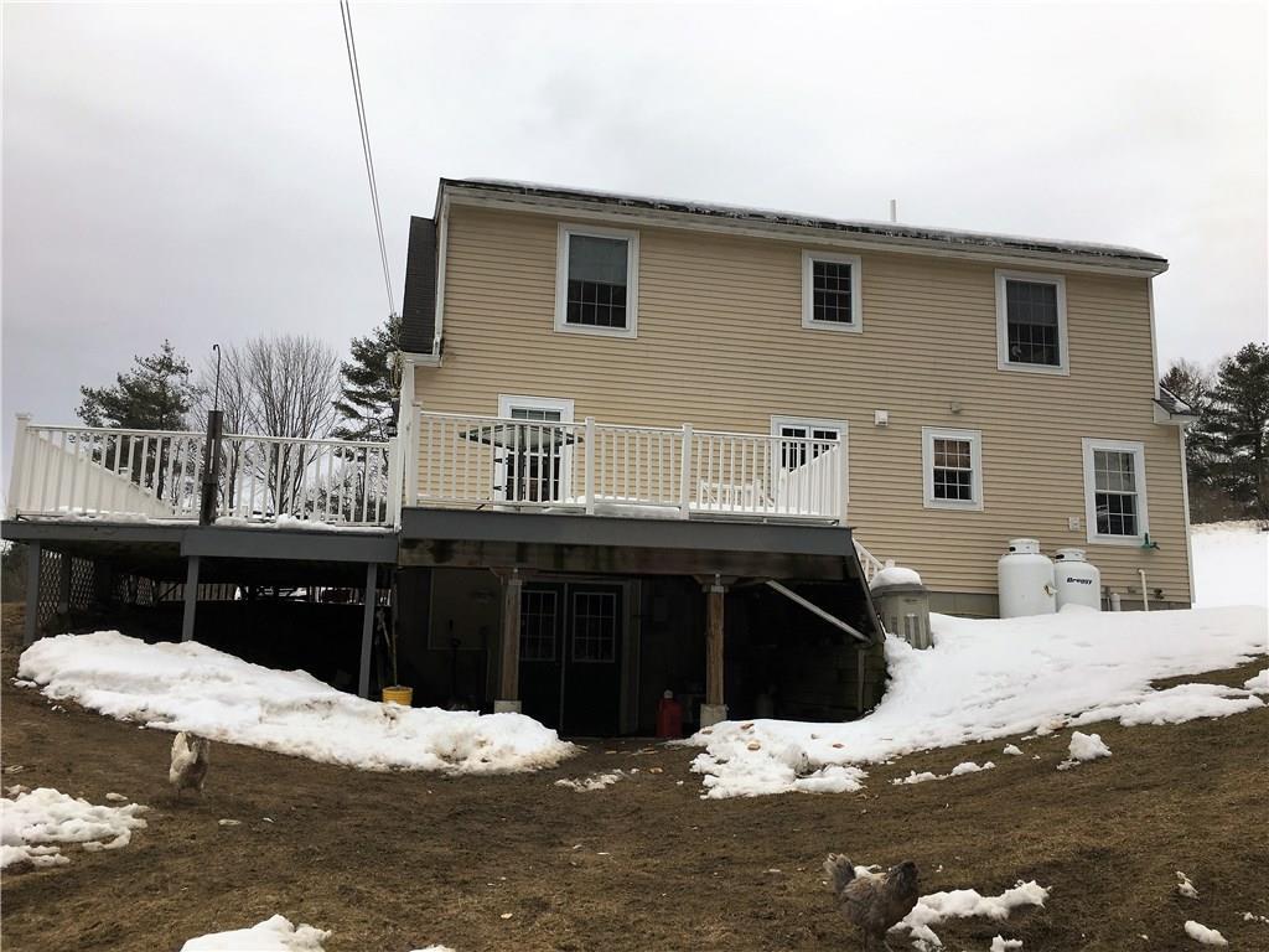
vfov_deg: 48.2
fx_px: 1063
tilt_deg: +11.5
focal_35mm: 29
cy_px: 476
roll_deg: -1.5
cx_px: 634
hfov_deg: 61.7
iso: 25
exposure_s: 1/1261
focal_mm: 4.15
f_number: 2.2
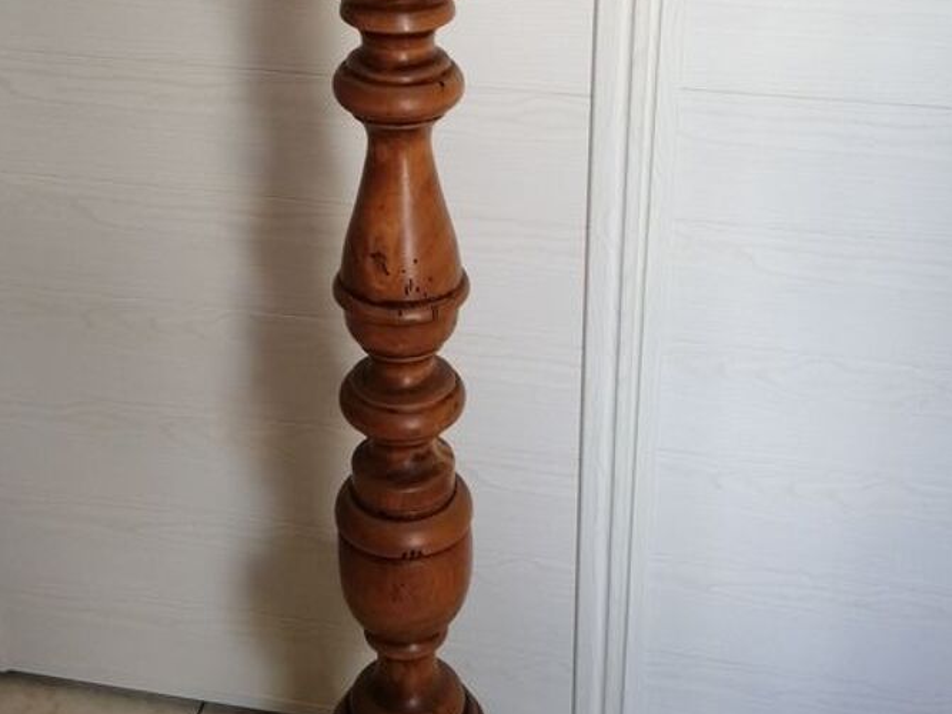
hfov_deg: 36.8
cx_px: 461
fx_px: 1430
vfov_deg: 27.8
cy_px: 211
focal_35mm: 52
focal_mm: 3.6
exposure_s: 1/50
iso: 64
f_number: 1.8
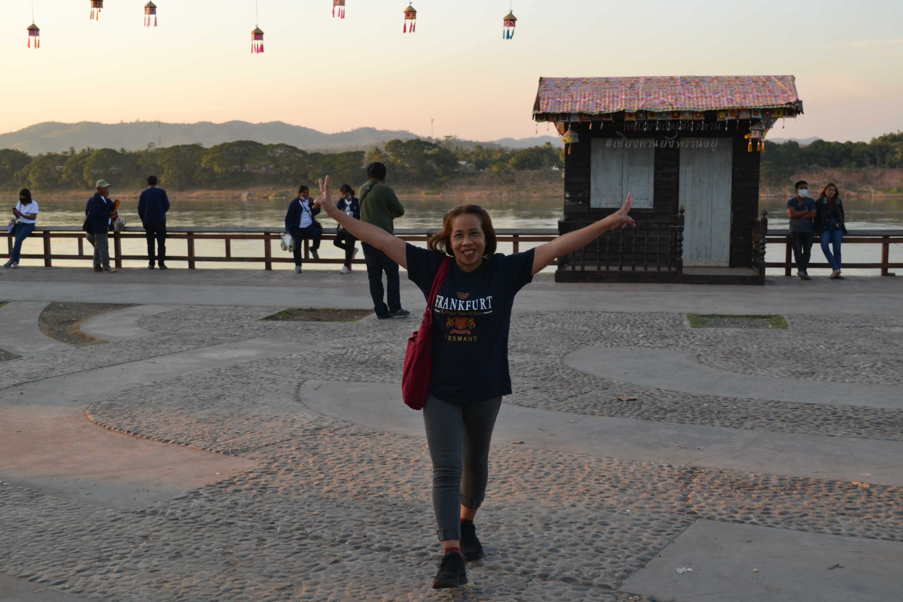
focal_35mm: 44
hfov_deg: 45.0
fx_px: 1091
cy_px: 301
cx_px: 452
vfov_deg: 30.8
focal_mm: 29
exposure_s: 1/125
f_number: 5.6
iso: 160
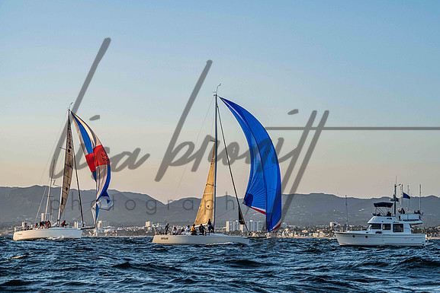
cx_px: 250
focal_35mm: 109
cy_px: 126
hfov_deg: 18.7
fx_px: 1332
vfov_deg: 12.6
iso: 640
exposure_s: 1/640
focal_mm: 95
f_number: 8
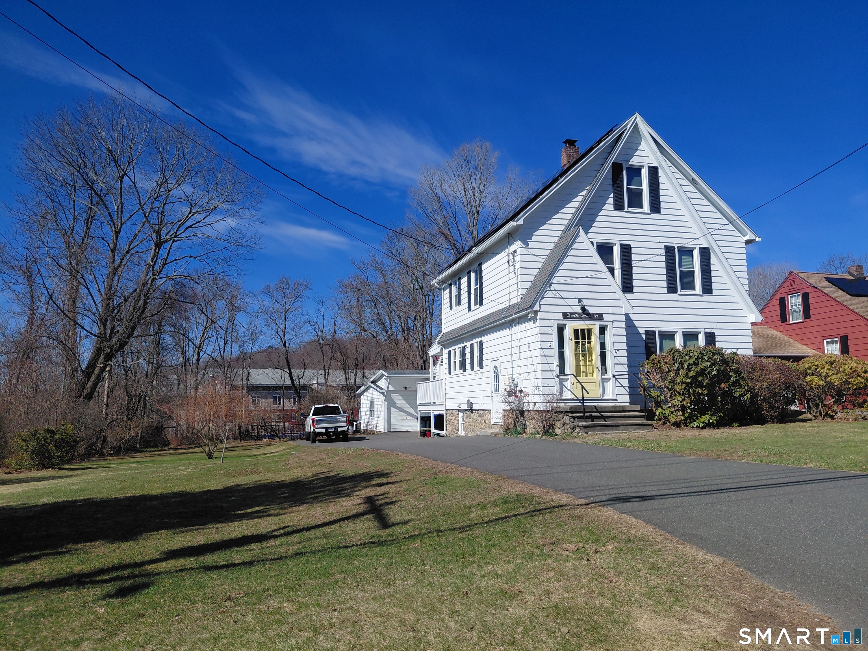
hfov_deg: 69.4
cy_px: 326
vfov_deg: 54.9
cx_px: 434
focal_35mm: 25
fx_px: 627
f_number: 1.8
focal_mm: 4.69
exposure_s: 1/4472
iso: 64
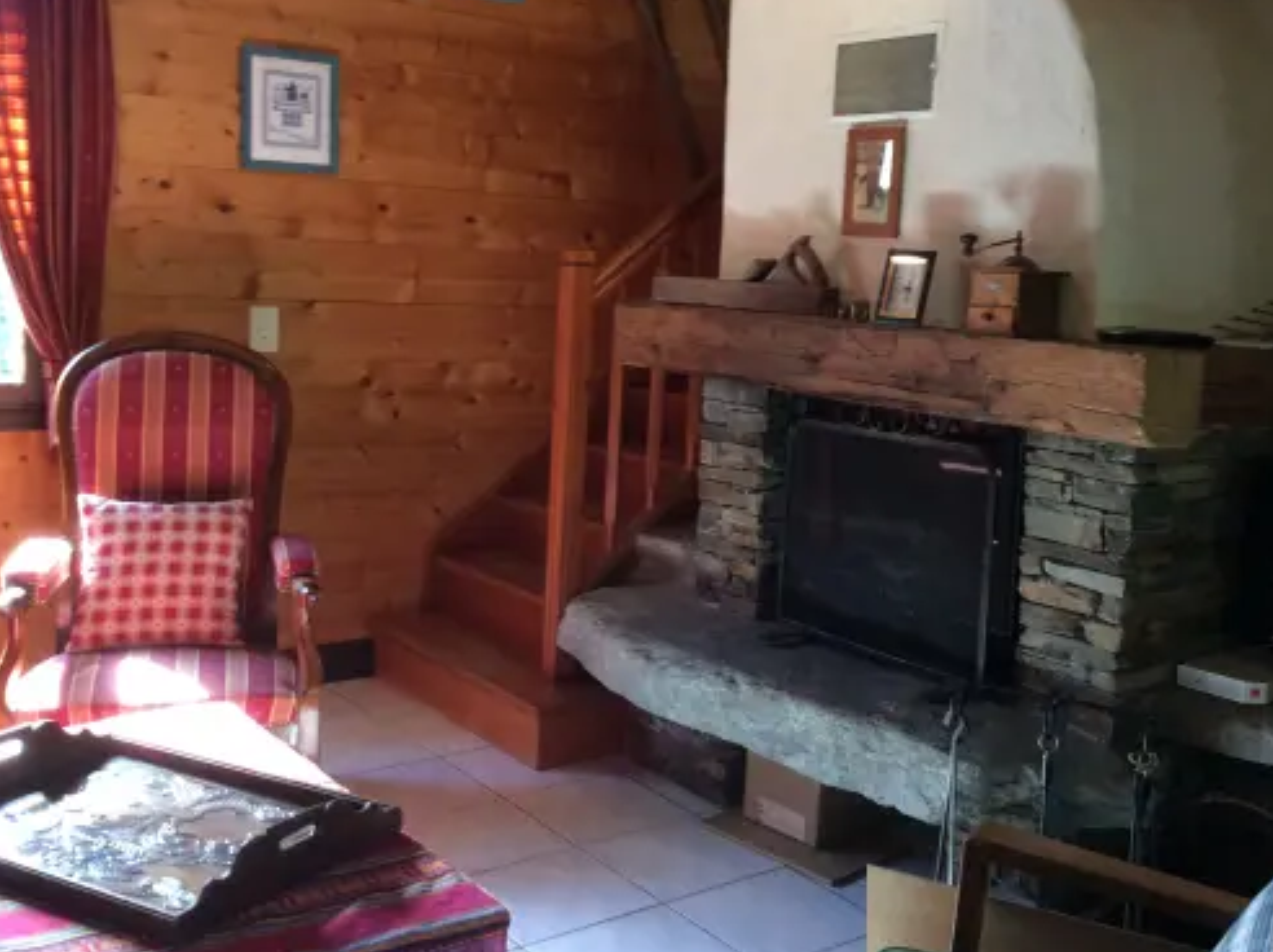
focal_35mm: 39
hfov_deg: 47.7
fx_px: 1433
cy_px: 401
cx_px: 743
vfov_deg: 36.7
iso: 80
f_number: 2.4
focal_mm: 3.3
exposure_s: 1/24
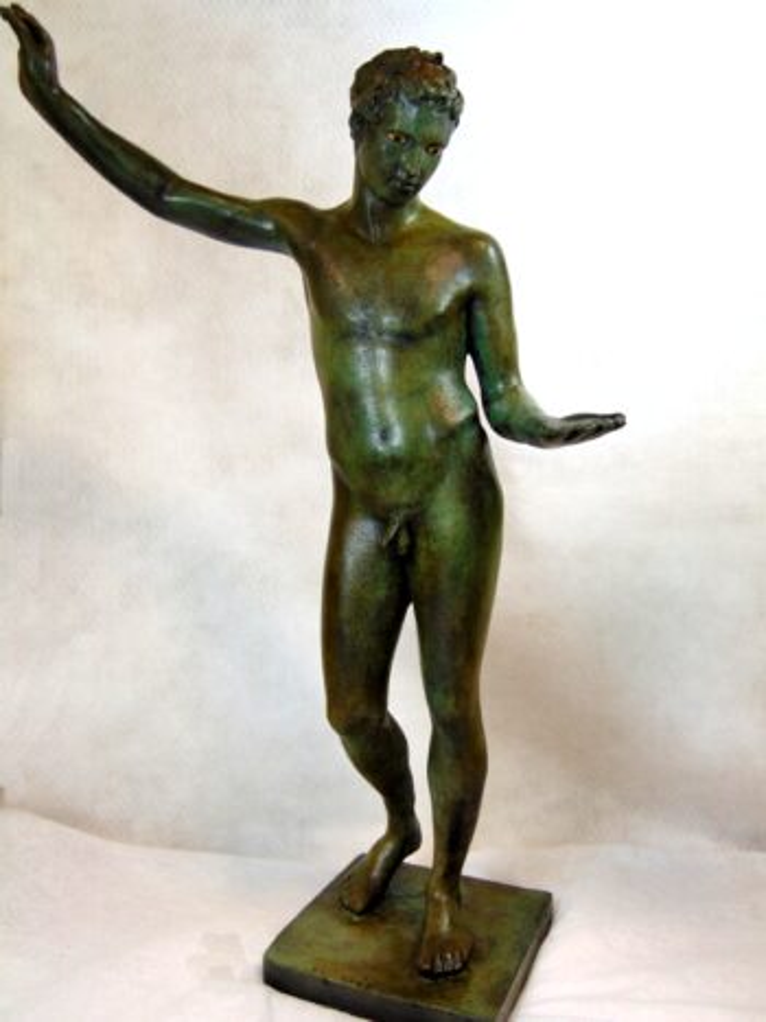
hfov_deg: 42.9
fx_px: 974
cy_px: 511
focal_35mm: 33
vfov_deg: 55.4
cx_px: 383
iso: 80
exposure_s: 1/30
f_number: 3.2
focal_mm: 5.8
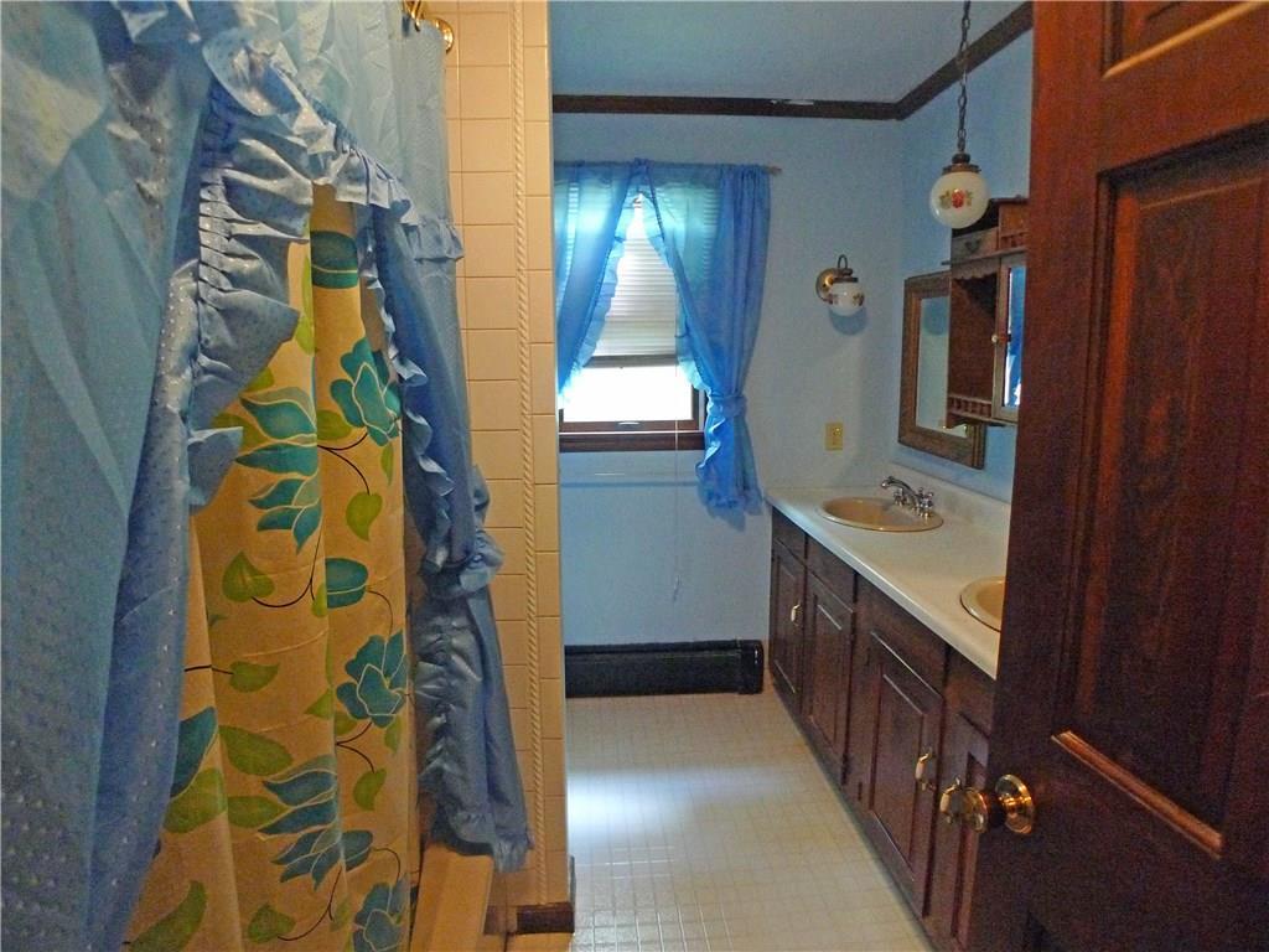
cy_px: 476
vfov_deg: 56.8
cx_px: 634
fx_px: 880
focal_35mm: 24
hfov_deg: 71.6
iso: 800
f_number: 2
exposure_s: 1/25
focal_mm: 5.1
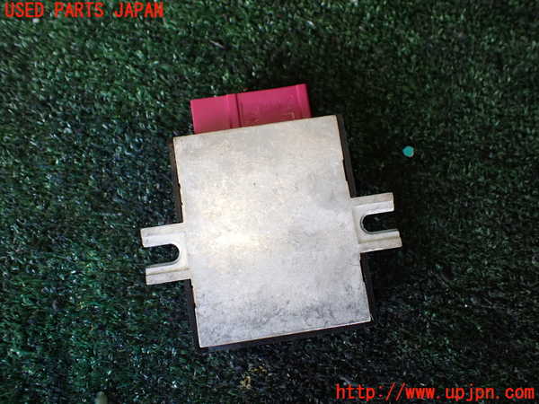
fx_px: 467
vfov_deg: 46.8
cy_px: 202
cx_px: 270
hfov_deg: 60.0
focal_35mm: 30
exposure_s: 1/125
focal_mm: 5.4
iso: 200
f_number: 2.3
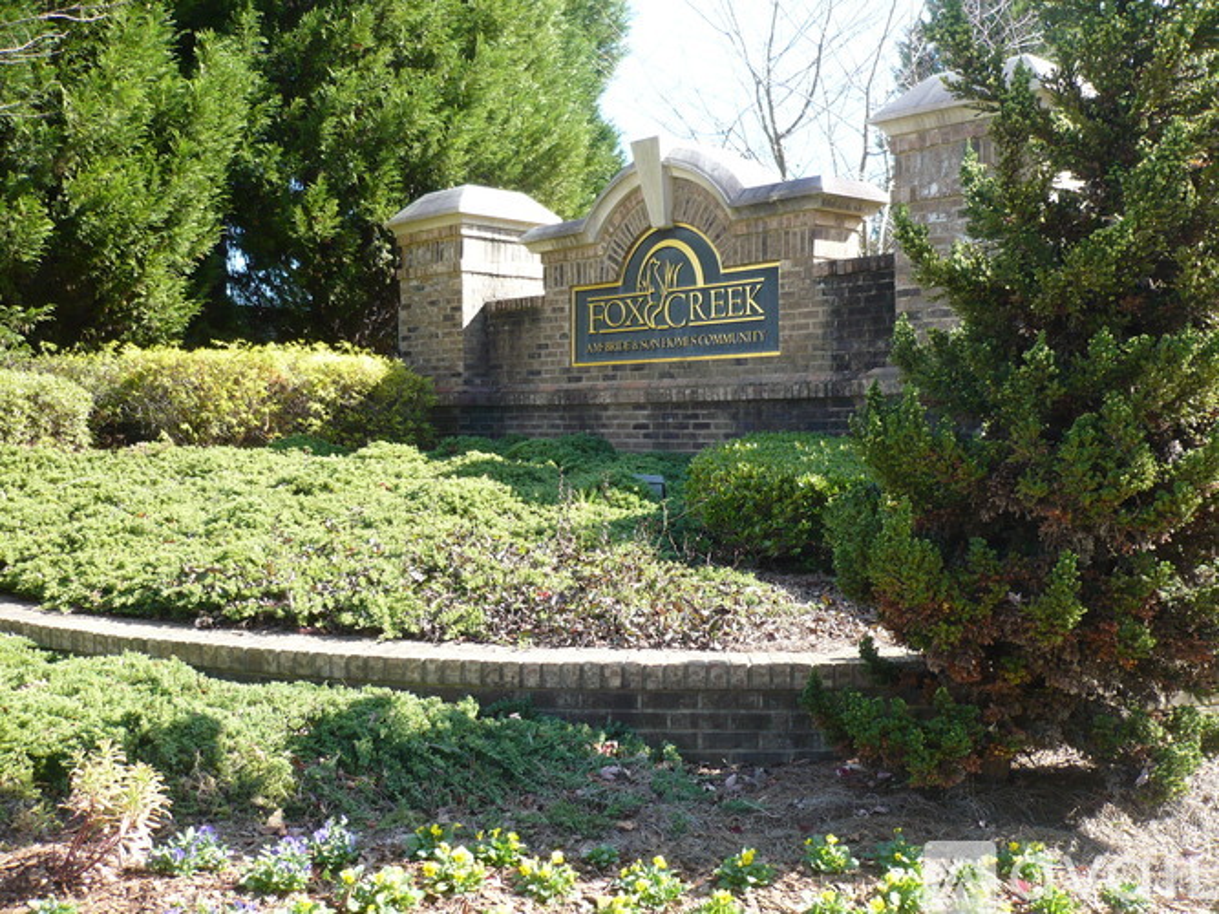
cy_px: 457
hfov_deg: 52.6
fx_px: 1232
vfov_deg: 40.7
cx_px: 610
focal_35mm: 35
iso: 100
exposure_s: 1/200
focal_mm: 5.8
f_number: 2.8
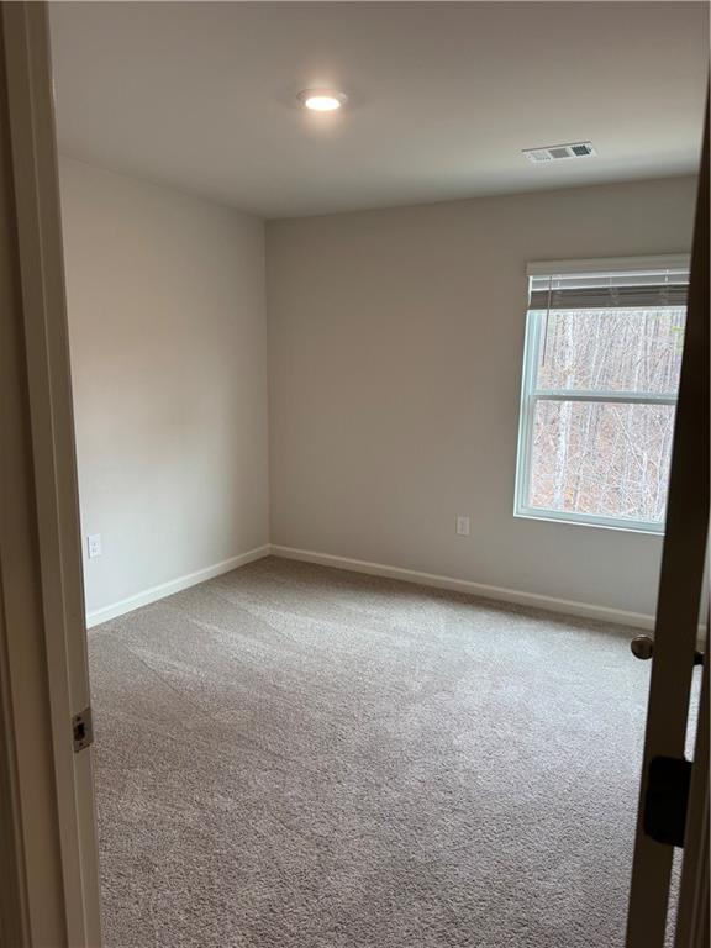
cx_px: 356
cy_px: 474
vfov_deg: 71.6
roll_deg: +0.1
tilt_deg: -10.1
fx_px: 657
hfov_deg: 56.8
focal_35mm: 24
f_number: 1.78
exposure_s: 1/120
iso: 125
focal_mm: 6.76
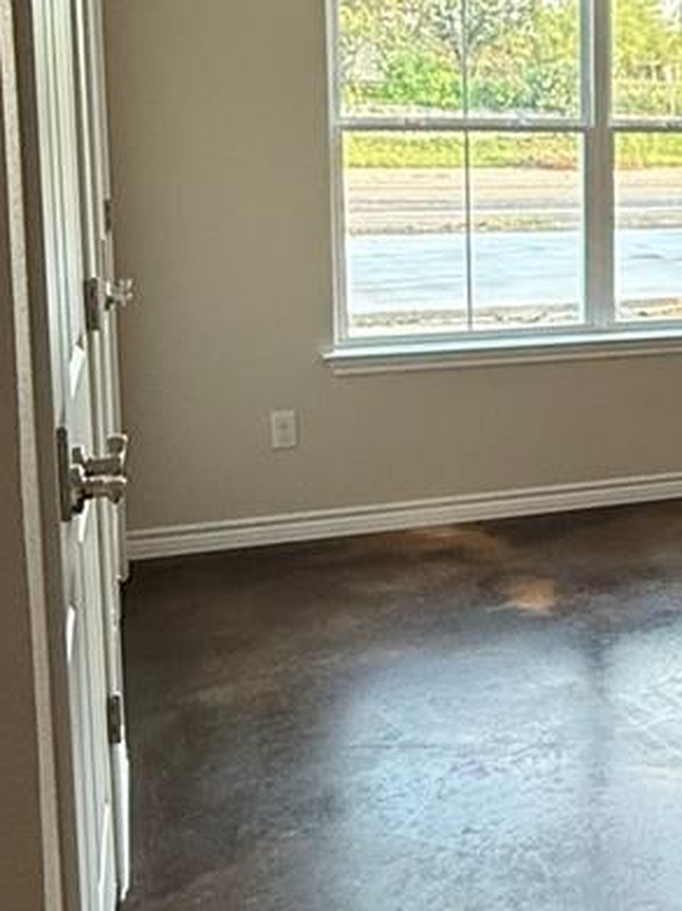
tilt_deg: -7.1
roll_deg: -1.7
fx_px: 1446
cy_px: 296
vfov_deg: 34.6
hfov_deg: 23.6
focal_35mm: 55
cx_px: 871
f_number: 2.2
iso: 250
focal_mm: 2.22
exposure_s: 1/120
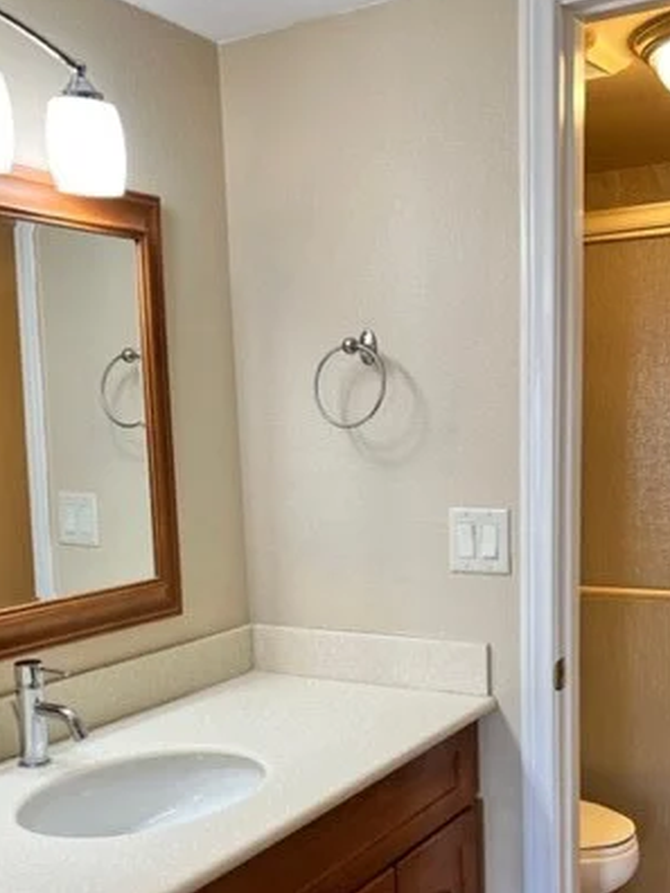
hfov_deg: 34.3
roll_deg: +3.0
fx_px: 1084
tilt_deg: -7.7
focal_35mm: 42
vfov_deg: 44.2
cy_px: 589
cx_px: 374
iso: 100
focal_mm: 5.7
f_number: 1.5
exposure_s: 1/120
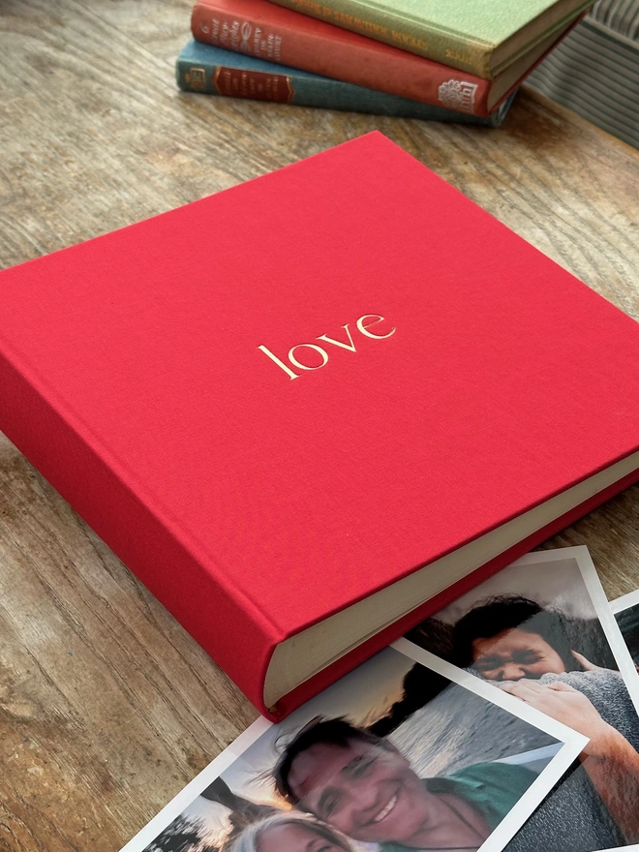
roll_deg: +2.5
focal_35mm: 48
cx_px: 320
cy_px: 426
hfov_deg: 30.3
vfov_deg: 39.7
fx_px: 1181
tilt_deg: -41.9
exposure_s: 1/261
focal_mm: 6.86
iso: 64
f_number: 1.78
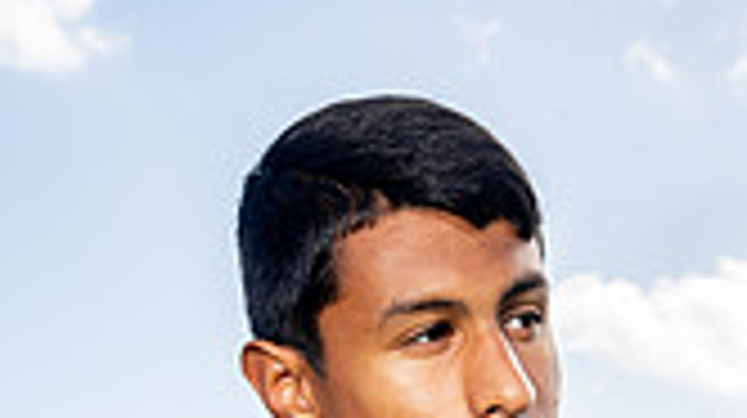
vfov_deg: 8.7
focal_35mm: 128
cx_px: 490
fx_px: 2533
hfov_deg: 16.7
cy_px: 975
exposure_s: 1/250
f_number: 10
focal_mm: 45
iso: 250
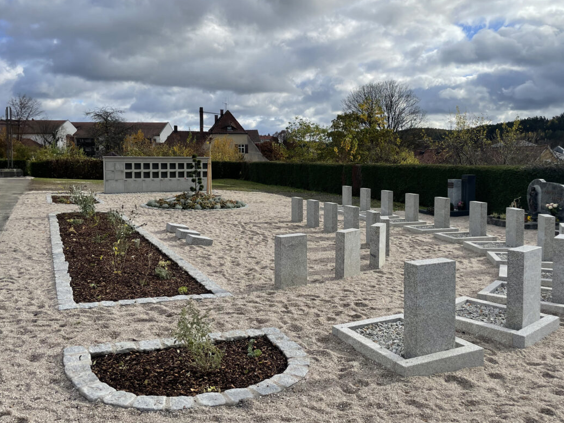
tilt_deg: -3.3
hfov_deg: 59.9
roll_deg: +0.0
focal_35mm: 30
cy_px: 189
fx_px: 489
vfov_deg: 46.7
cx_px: 296
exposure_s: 1/3040
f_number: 1.6
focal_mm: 4.2
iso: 32
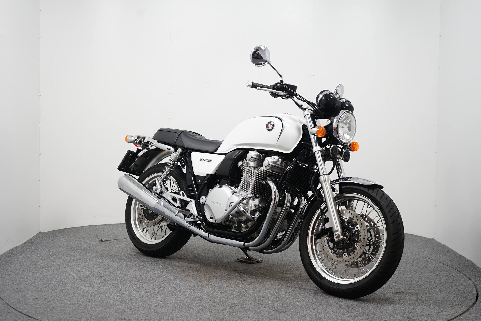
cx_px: 240
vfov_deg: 27.0
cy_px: 160
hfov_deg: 39.6
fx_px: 668
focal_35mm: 50
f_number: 4.5
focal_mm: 50
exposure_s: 1/60
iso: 800
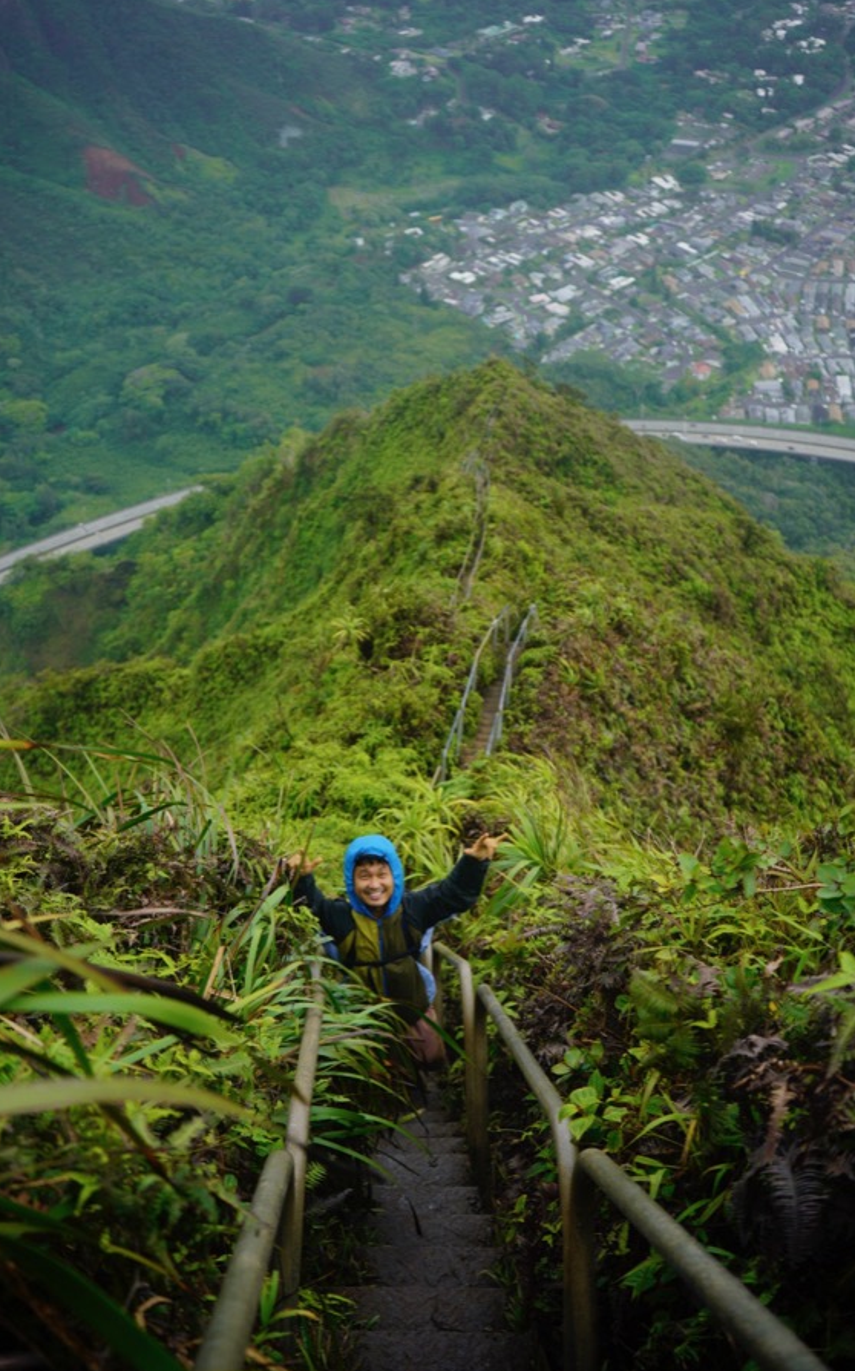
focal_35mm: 38
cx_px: 411
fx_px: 1418
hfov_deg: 33.5
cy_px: 686
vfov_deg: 51.6
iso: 125
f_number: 4
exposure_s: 1/320
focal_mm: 37
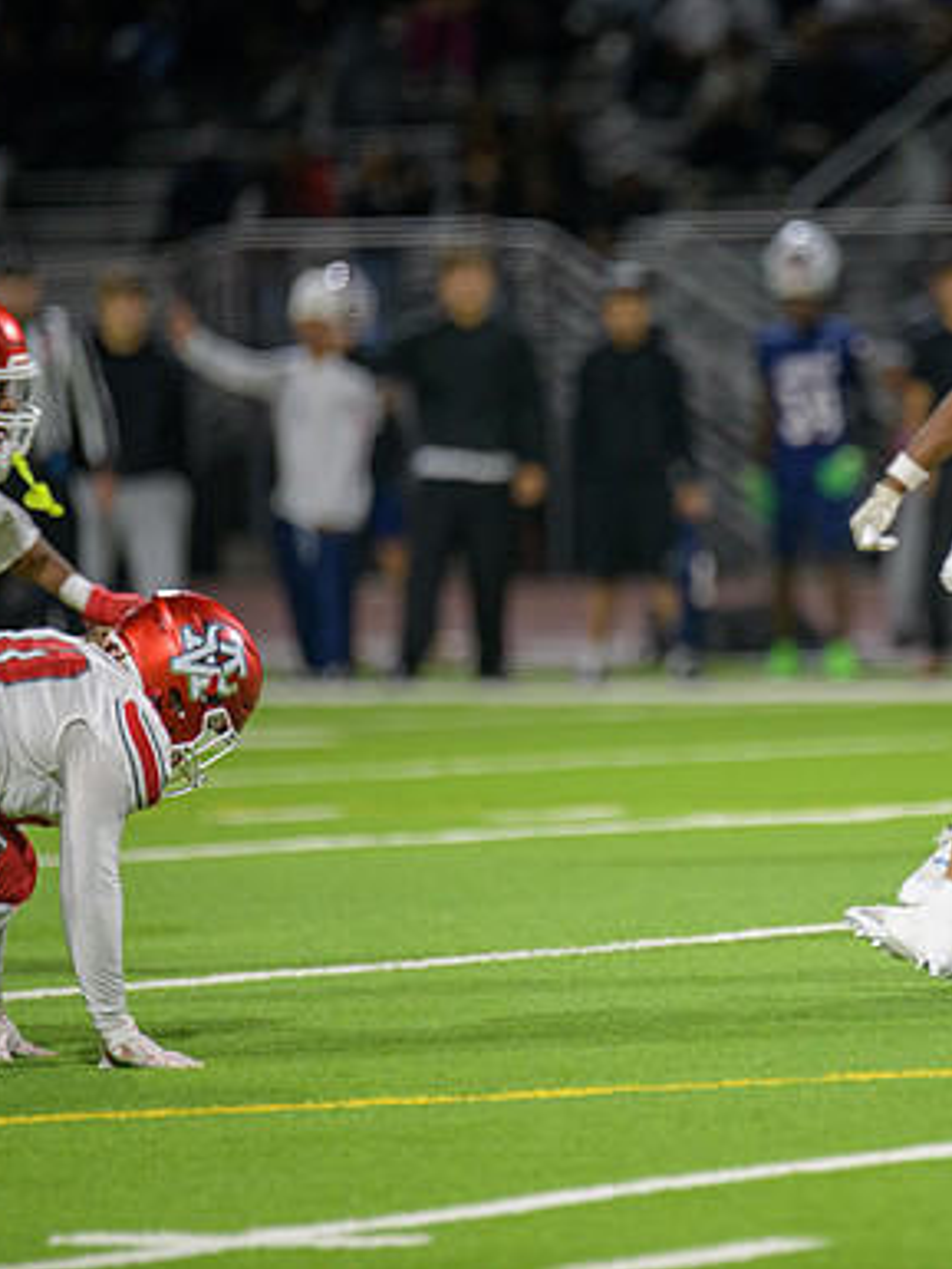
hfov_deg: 3.4
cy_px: 634
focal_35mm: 435
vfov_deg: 4.6
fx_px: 15942
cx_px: 751
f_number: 2.8
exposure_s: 1/250
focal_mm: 300
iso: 1250
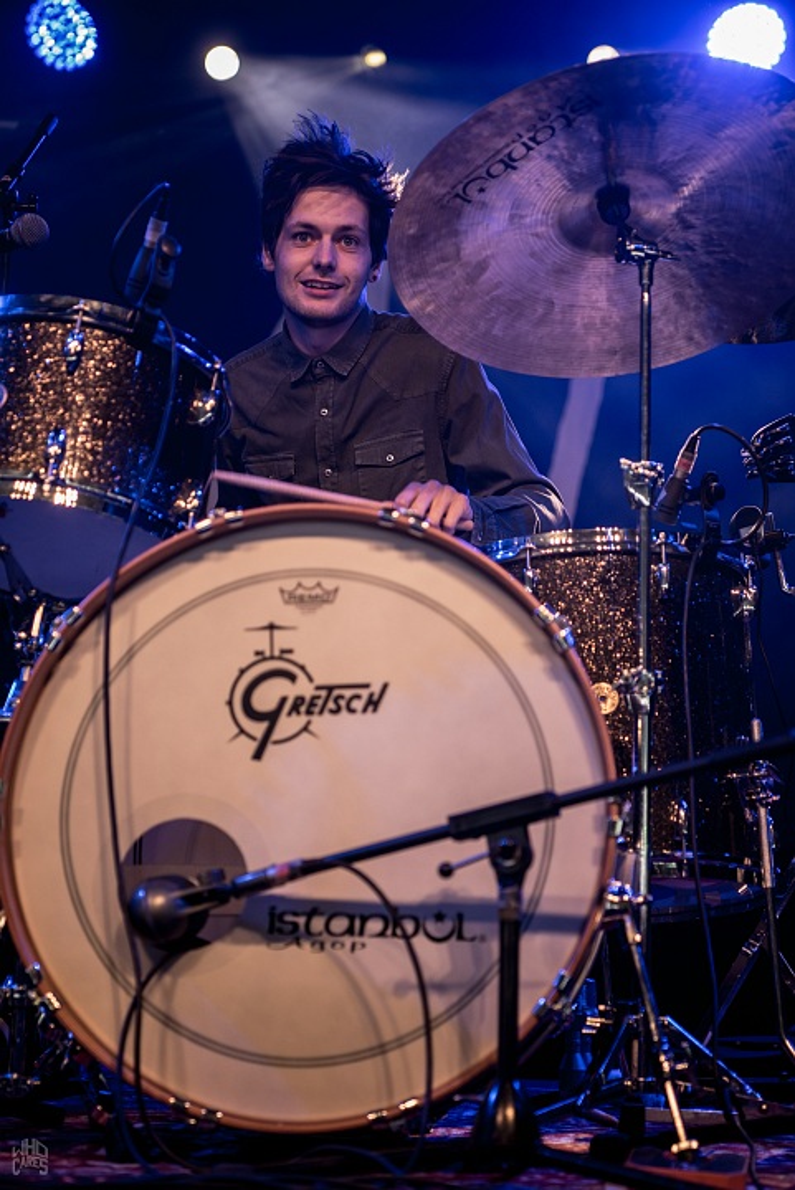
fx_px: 2315
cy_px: 595
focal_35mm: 70
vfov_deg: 28.8
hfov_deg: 19.5
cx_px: 398
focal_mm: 70
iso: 400
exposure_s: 1/125
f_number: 2.8
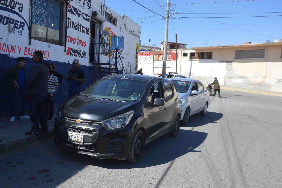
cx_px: 141
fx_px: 258
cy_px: 94
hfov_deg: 57.3
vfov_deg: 39.9
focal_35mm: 33
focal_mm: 22
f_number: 8
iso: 100
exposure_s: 1/250
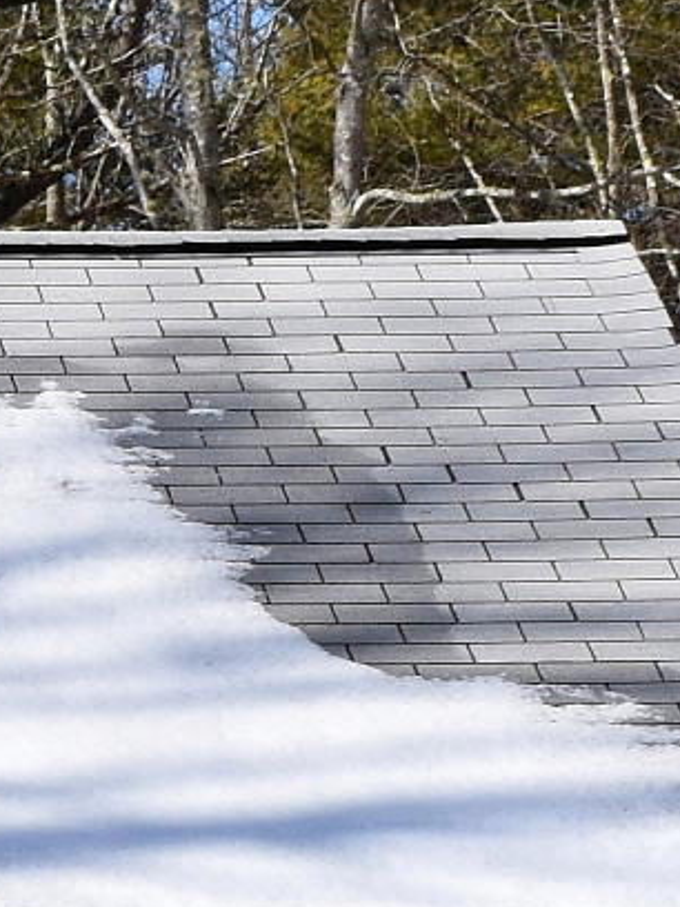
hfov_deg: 4.5
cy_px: 1238
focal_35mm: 329
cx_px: -502
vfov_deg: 6.0
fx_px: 8605
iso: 200
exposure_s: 1/500
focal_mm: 31
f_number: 11
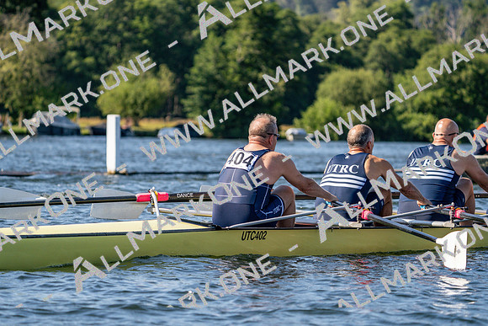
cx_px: 244
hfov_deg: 10.3
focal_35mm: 200
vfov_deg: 6.9
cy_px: 163
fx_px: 2712
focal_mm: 200
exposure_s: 1/1600
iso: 320
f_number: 5.6
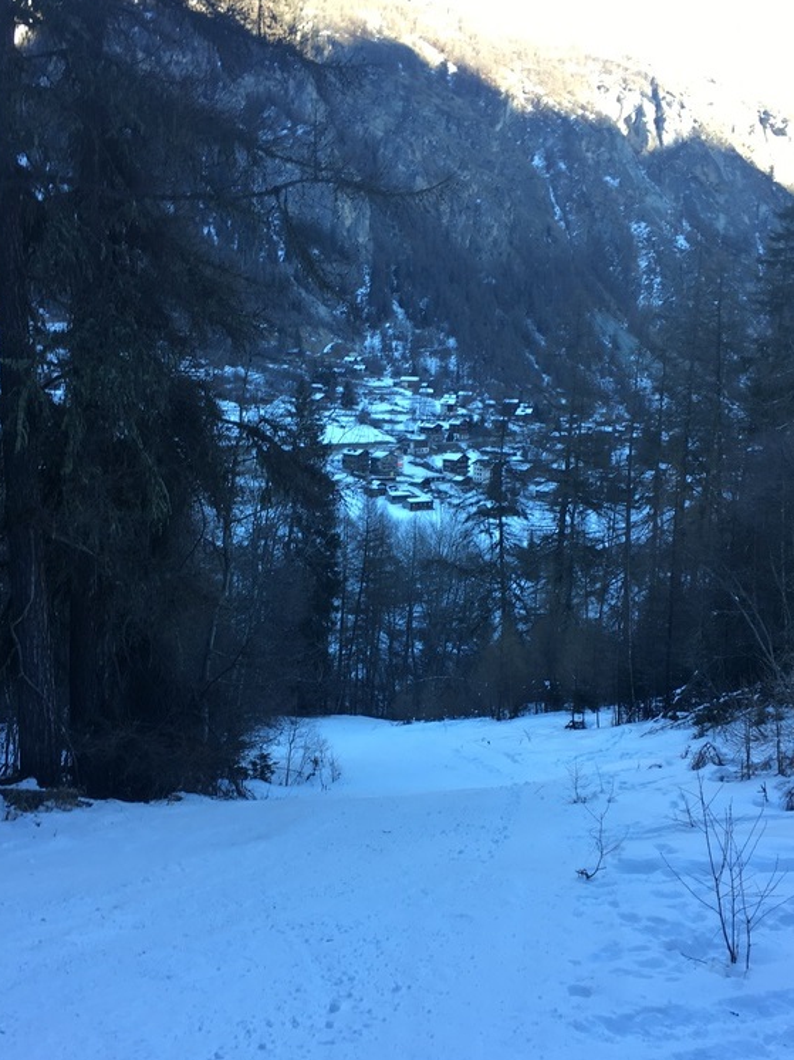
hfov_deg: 40.7
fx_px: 1071
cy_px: 571
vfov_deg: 52.6
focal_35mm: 35
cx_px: 393
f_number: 2.2
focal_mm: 4.15
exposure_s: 1/111
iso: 25
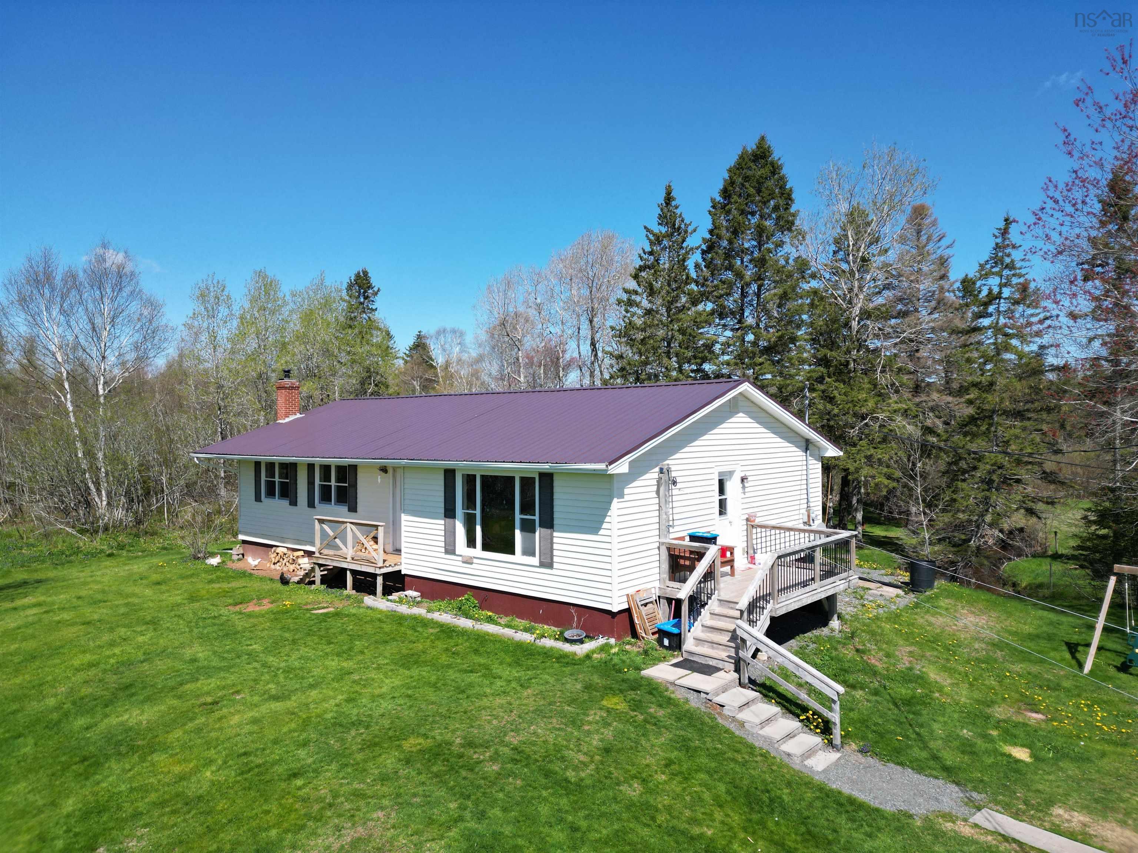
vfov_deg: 56.8
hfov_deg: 71.6
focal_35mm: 24
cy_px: 426
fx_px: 789
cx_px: 569
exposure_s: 1/3200
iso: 150
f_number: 1.7
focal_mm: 6.72
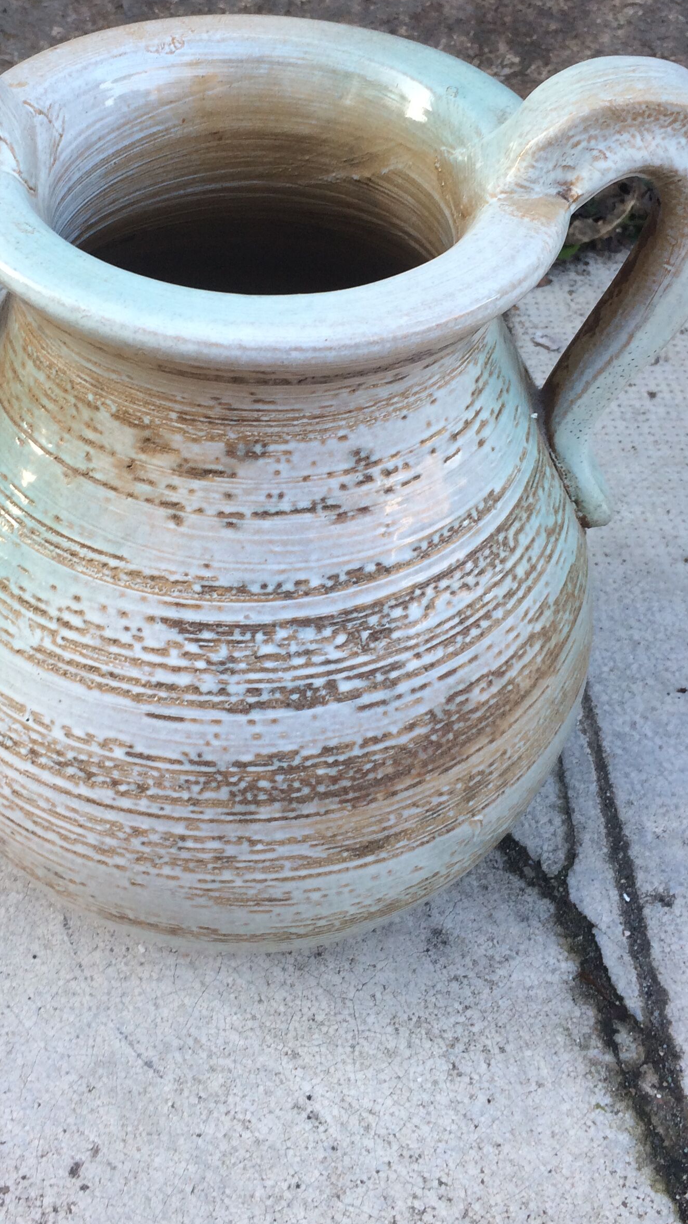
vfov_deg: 46.0
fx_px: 1427
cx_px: 262
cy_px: 457
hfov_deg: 27.0
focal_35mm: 44
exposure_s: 1/100
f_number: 2.2
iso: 40
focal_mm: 4.15
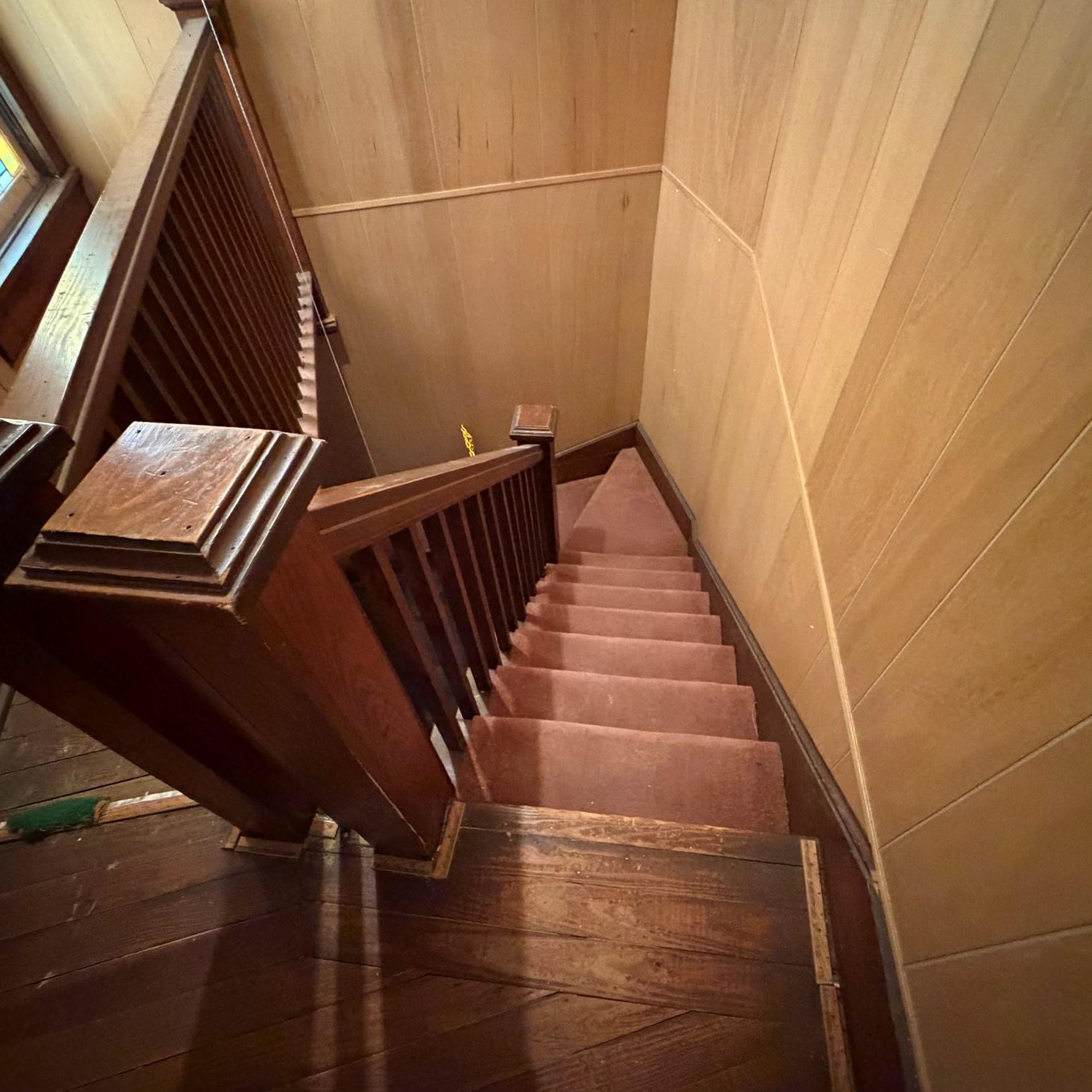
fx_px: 607
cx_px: 571
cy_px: 549
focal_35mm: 17
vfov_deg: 84.0
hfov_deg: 83.9
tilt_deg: -50.4
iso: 1250
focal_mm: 2.22
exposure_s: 1/30
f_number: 2.2
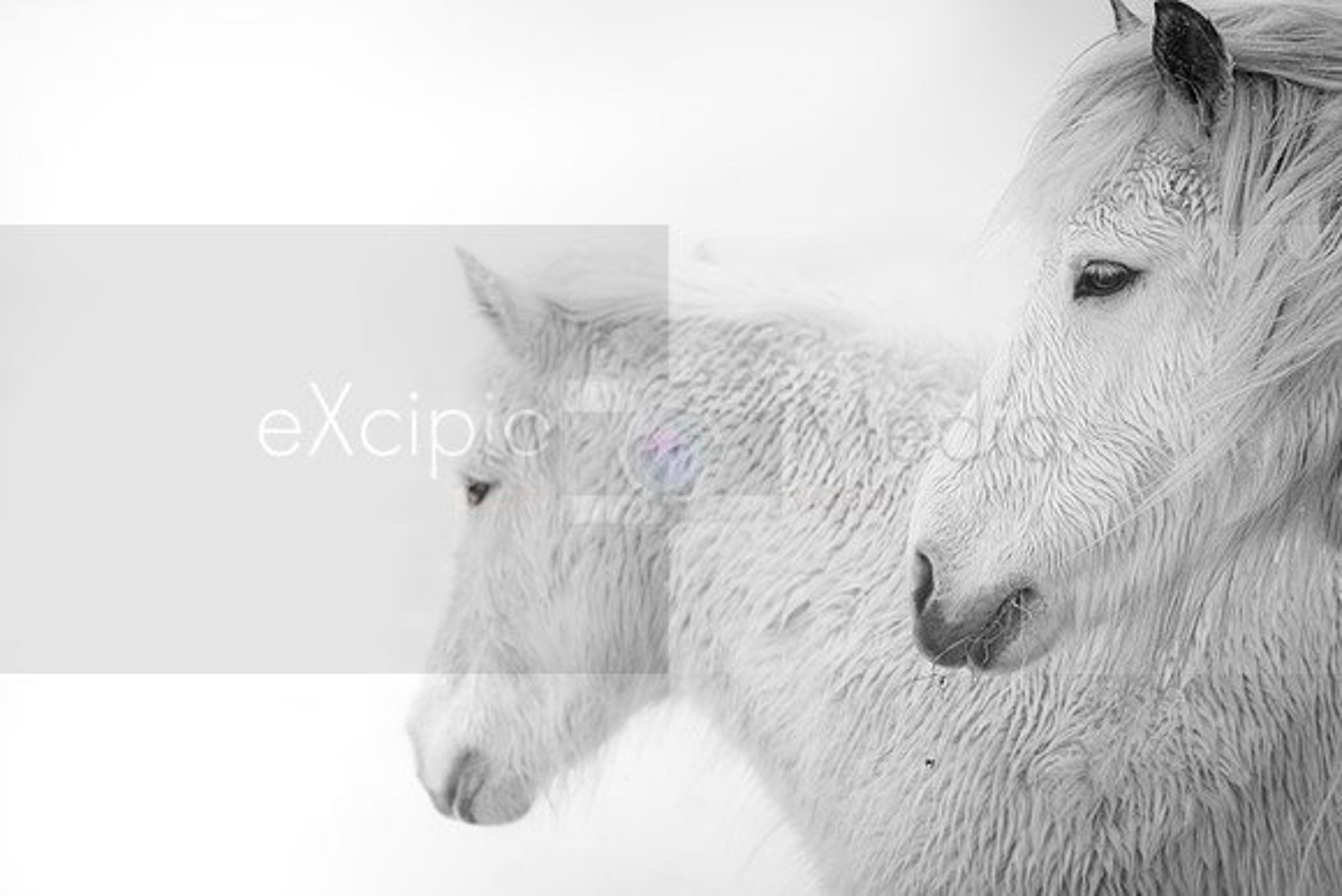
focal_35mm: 186
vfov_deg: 7.4
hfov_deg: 11.1
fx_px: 6935
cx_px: 671
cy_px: 448
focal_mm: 186
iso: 100
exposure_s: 1/200
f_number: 4
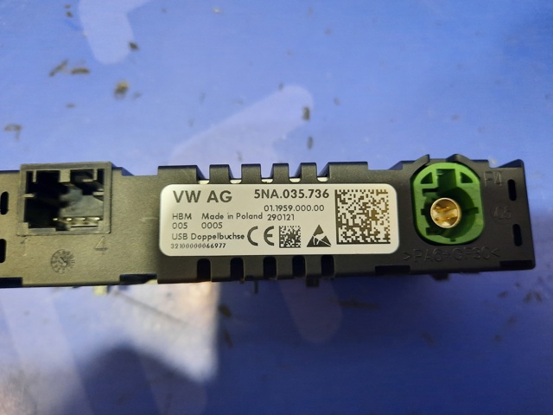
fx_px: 399
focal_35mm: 25
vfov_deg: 54.9
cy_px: 208
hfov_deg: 69.4
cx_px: 276
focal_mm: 4.6
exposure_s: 1/30
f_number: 2
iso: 400
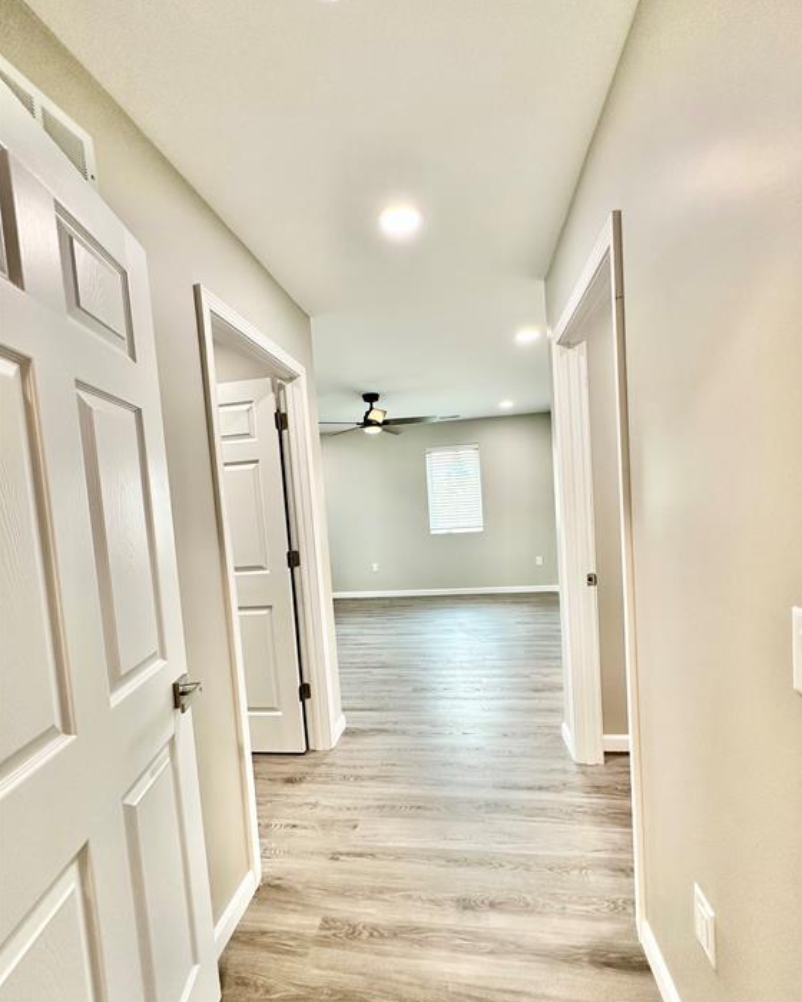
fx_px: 445
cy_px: 528
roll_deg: +3.7
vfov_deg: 96.7
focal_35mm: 15
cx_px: 410
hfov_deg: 84.0
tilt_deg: -3.0
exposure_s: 1/120
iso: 160
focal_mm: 2.22
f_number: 2.2
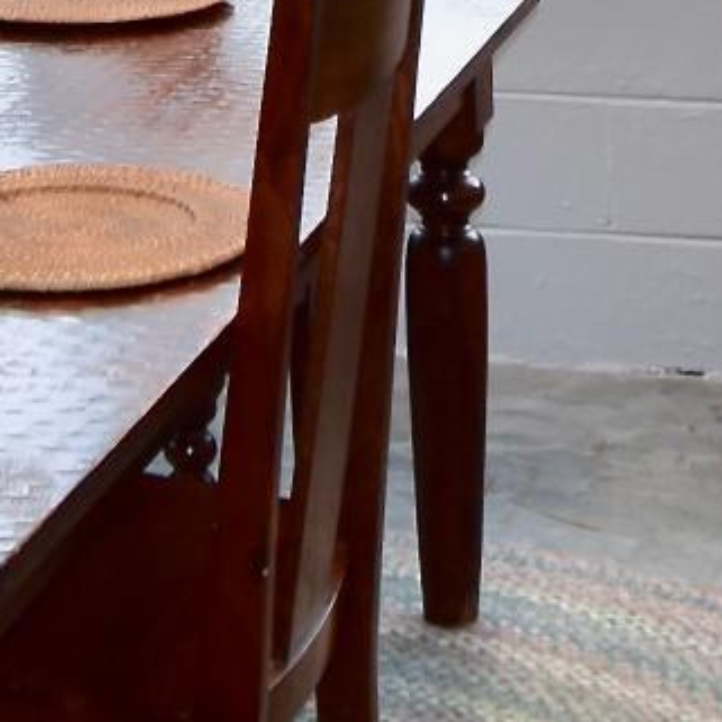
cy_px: -412
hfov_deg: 14.6
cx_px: 166
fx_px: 2808
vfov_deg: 13.6
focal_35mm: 119
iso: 100
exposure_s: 1/6
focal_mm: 10
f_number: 4.5
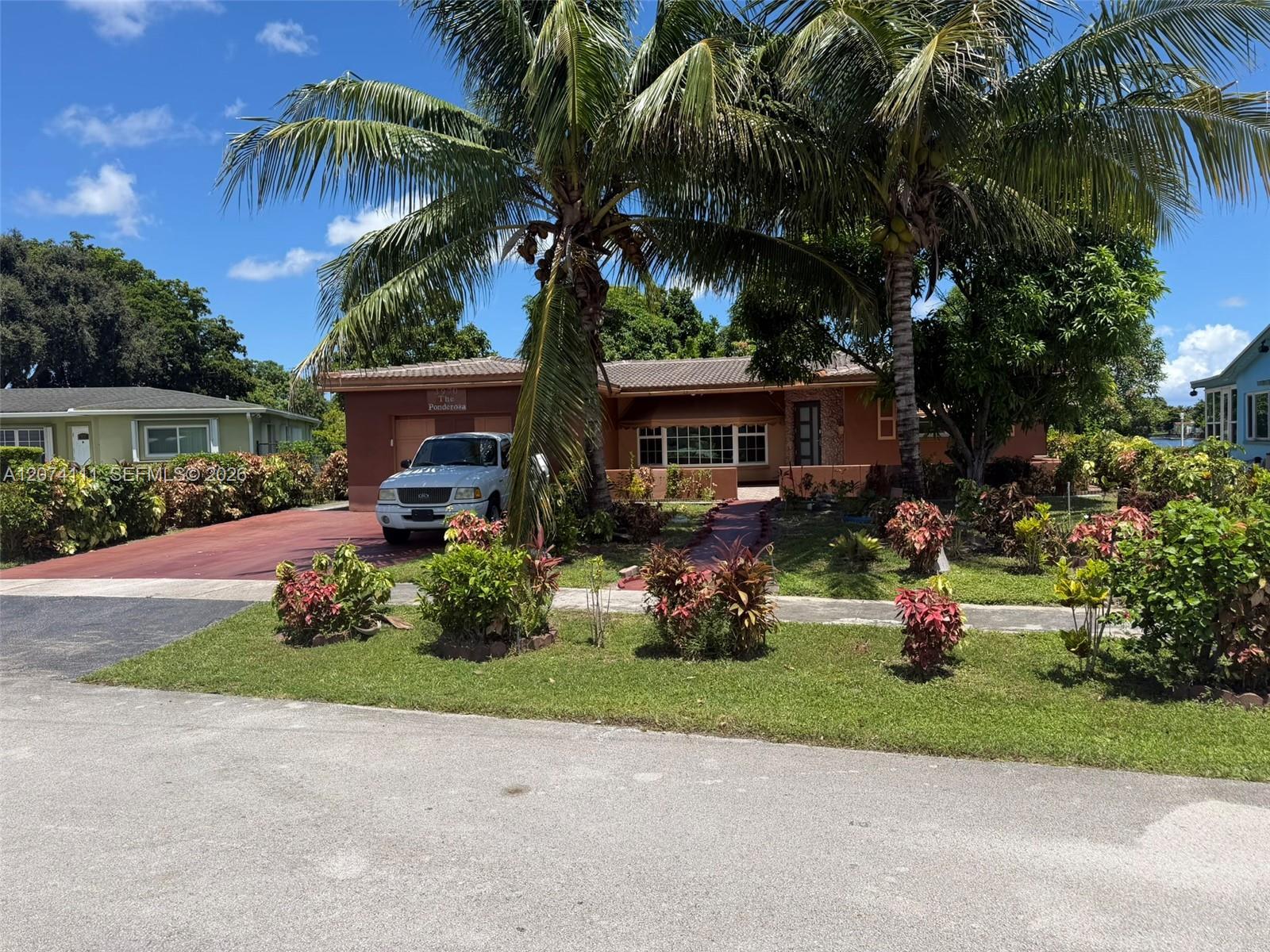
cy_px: 476
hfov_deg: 71.6
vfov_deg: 56.8
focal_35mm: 24
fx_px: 881
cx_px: 635
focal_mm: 6.76
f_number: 1.78
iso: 80
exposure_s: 1/3953
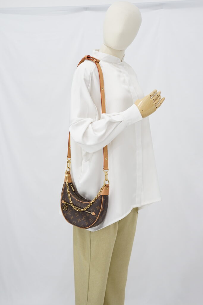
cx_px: 102
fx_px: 423
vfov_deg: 39.6
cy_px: 152
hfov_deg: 27.0
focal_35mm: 50
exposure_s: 1/10
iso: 640
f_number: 6.3
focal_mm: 50
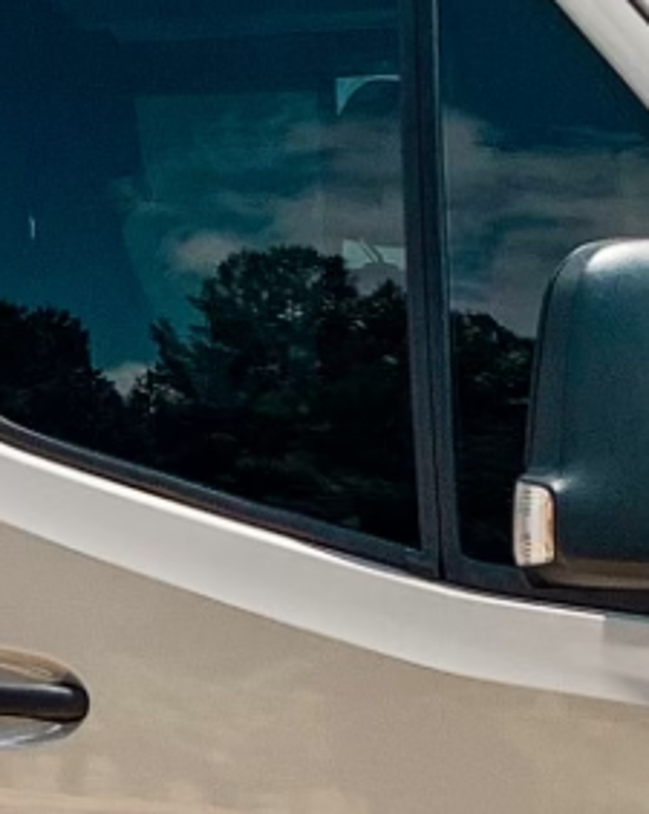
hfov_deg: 8.9
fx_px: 4160
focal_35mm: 173
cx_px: -20
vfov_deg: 11.1
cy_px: 837
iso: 25
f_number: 1.8
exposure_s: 1/1700
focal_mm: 4.25
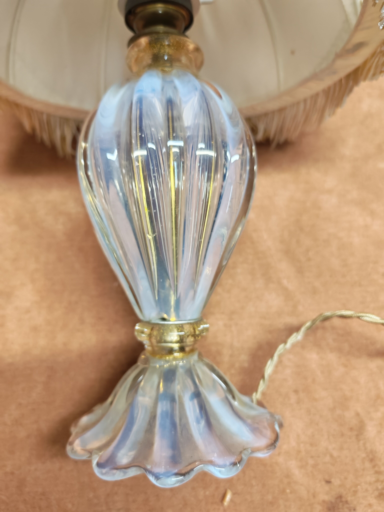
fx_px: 399
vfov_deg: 65.3
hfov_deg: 51.4
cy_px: 256
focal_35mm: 27
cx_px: 192
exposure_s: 1/100
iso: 1250
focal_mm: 6.12
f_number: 1.9
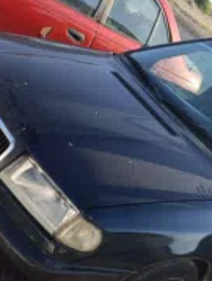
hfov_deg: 28.6
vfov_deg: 35.2
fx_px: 415
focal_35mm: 51
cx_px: 127
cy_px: 253
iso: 50
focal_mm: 6.14
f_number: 1.6
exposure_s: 1/188
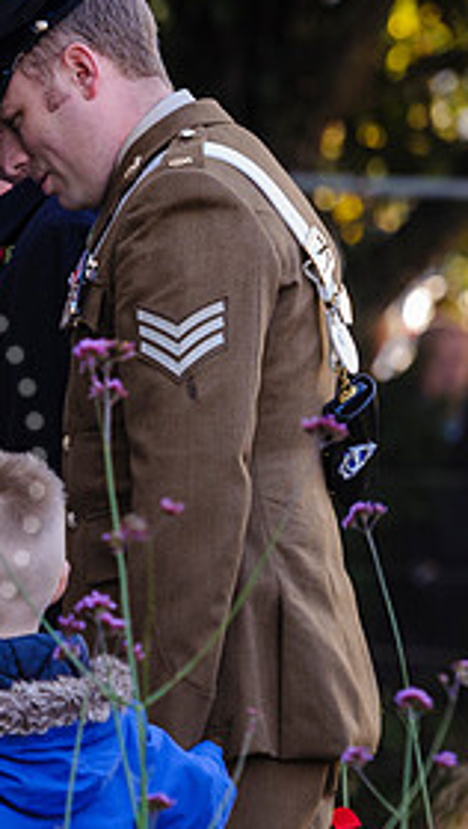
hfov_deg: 3.2
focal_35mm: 381
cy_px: 499
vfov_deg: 5.7
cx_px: -122
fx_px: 8385
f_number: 4
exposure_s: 1/500
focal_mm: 155
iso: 800
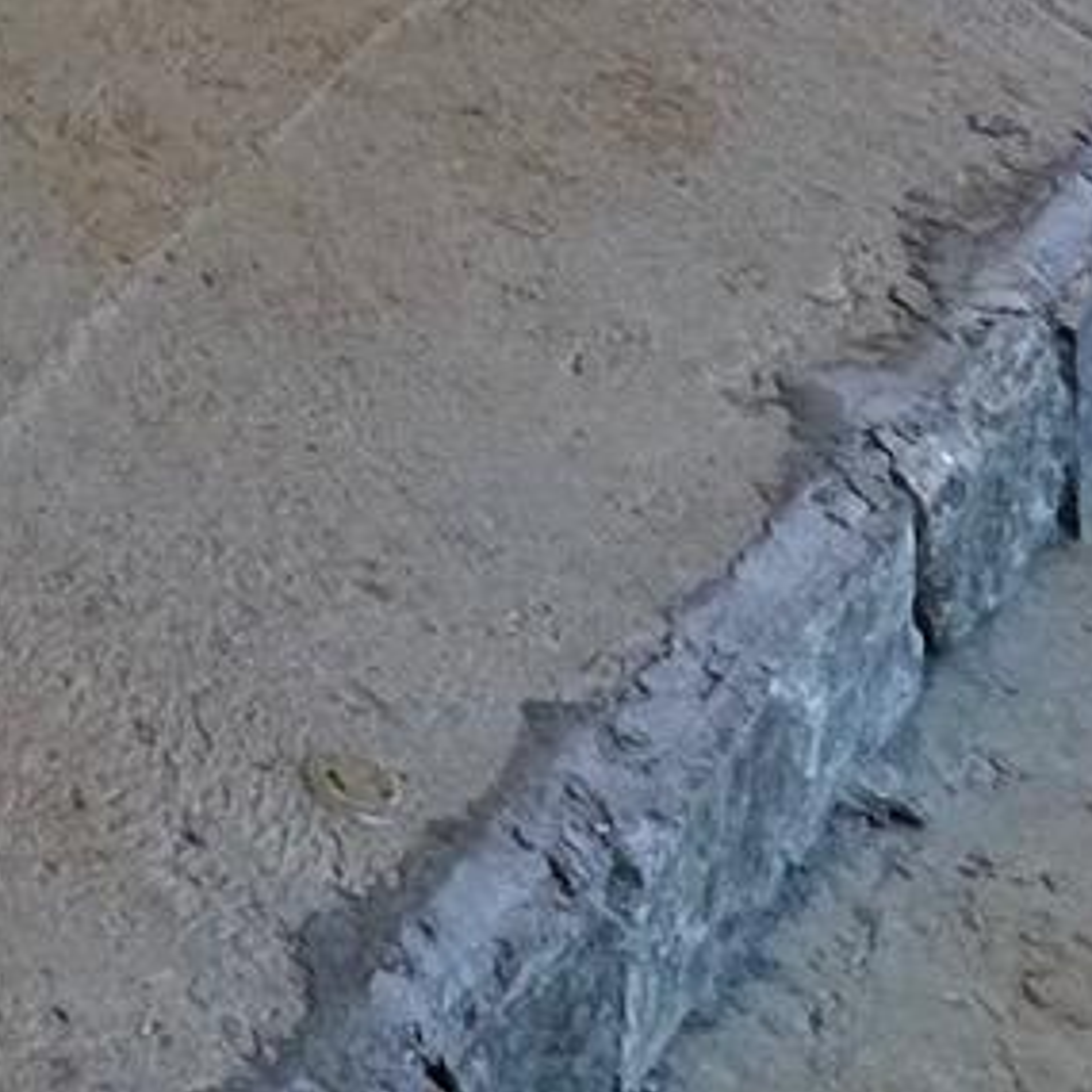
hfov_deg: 14.7
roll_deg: +0.5
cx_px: -1310
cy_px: -1847
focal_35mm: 89
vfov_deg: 12.6
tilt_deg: +1.8
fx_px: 3176
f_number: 2.2
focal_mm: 2.22
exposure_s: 1/143
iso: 40
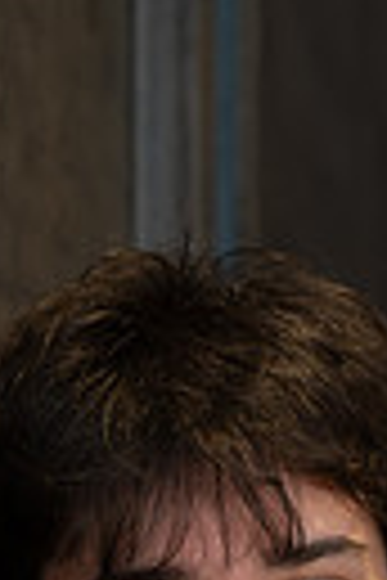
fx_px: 2806
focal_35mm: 174
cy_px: 922
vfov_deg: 11.3
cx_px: 214
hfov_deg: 7.9
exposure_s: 1/200
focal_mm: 50
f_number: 3.5
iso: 500
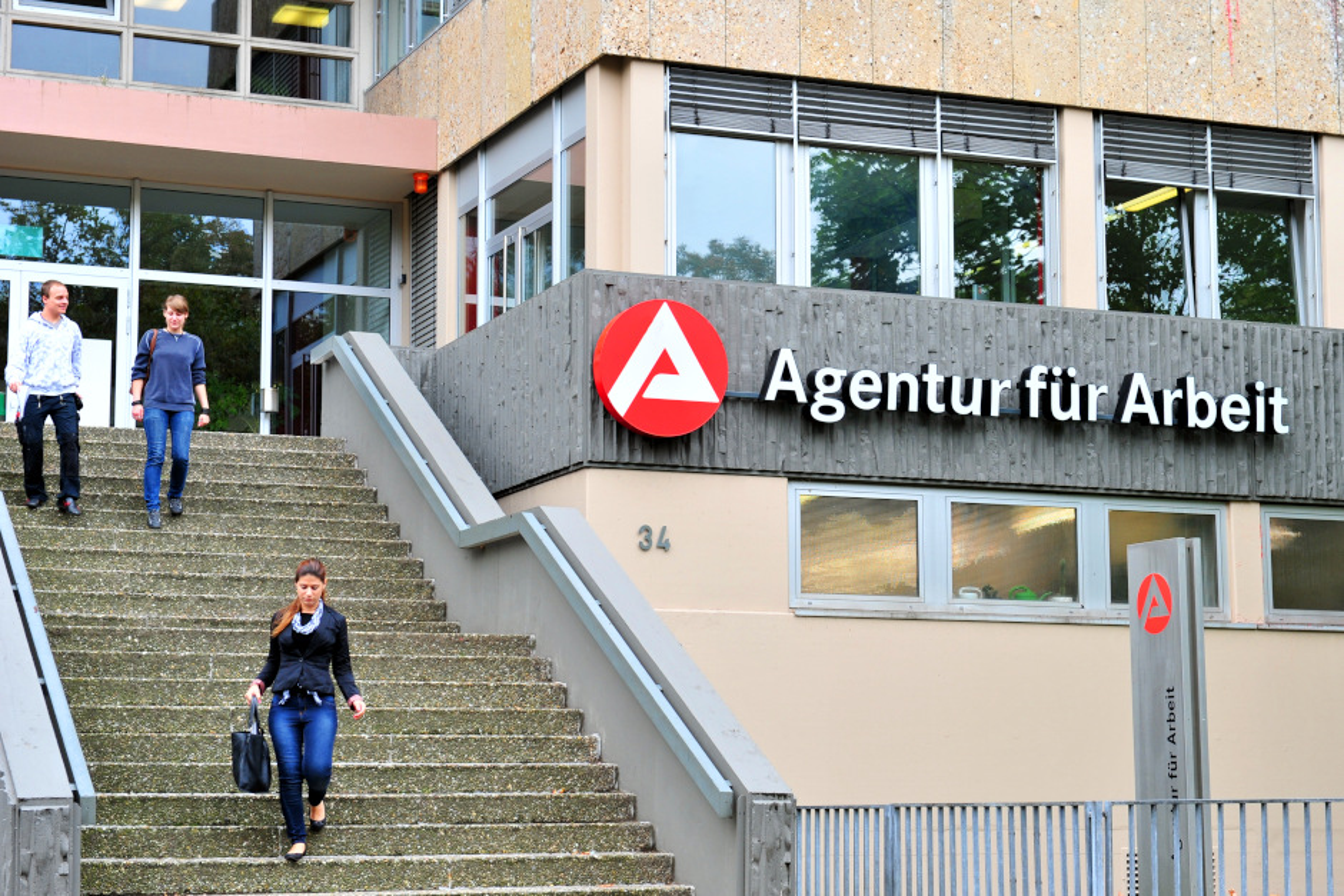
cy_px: 448
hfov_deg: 28.8
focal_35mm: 70
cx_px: 672
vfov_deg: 19.5
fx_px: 2614
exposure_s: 1/250
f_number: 6.3
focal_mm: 70
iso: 500
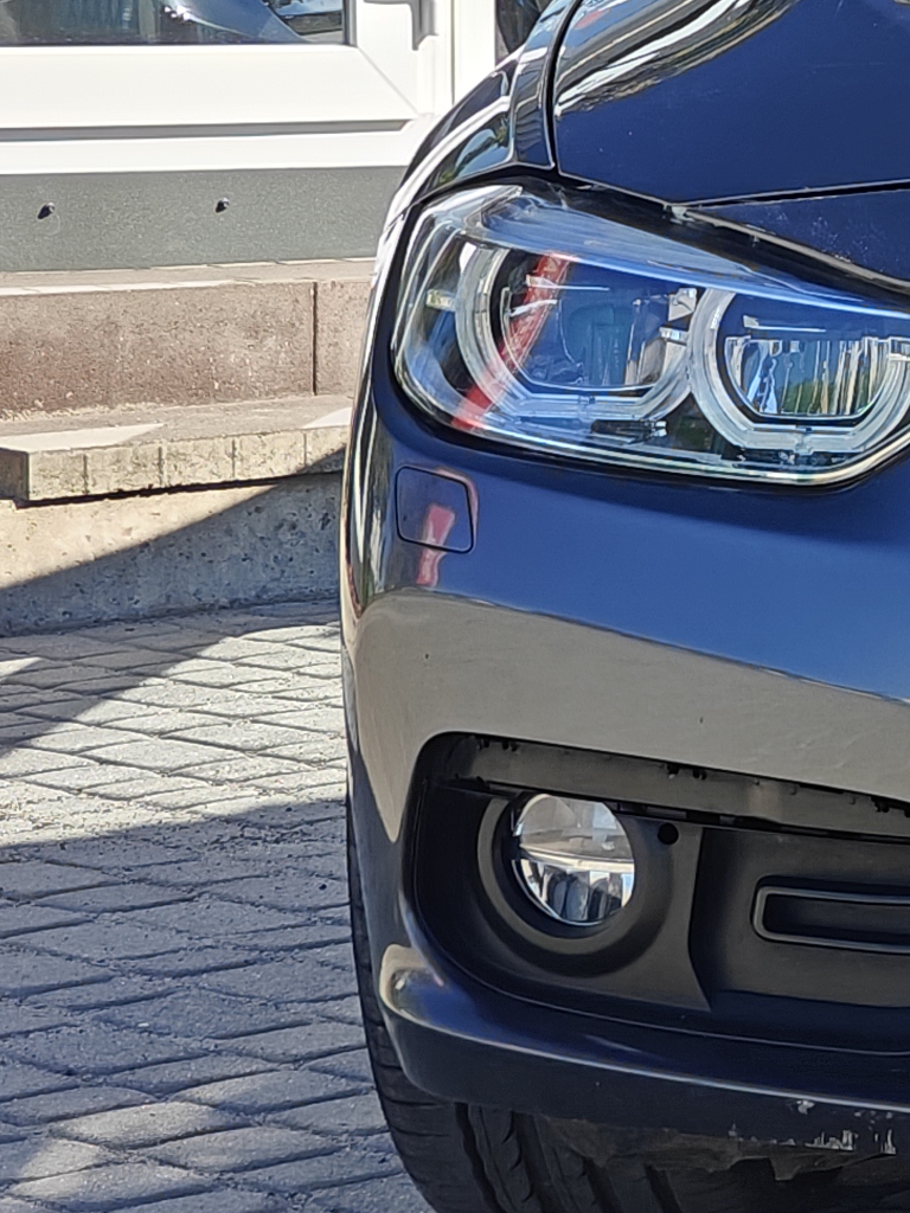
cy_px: 316
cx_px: 1838
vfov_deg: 13.7
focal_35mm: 144
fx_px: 5047
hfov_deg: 9.6
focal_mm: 7.08
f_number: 2
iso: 50
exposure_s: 1/1042
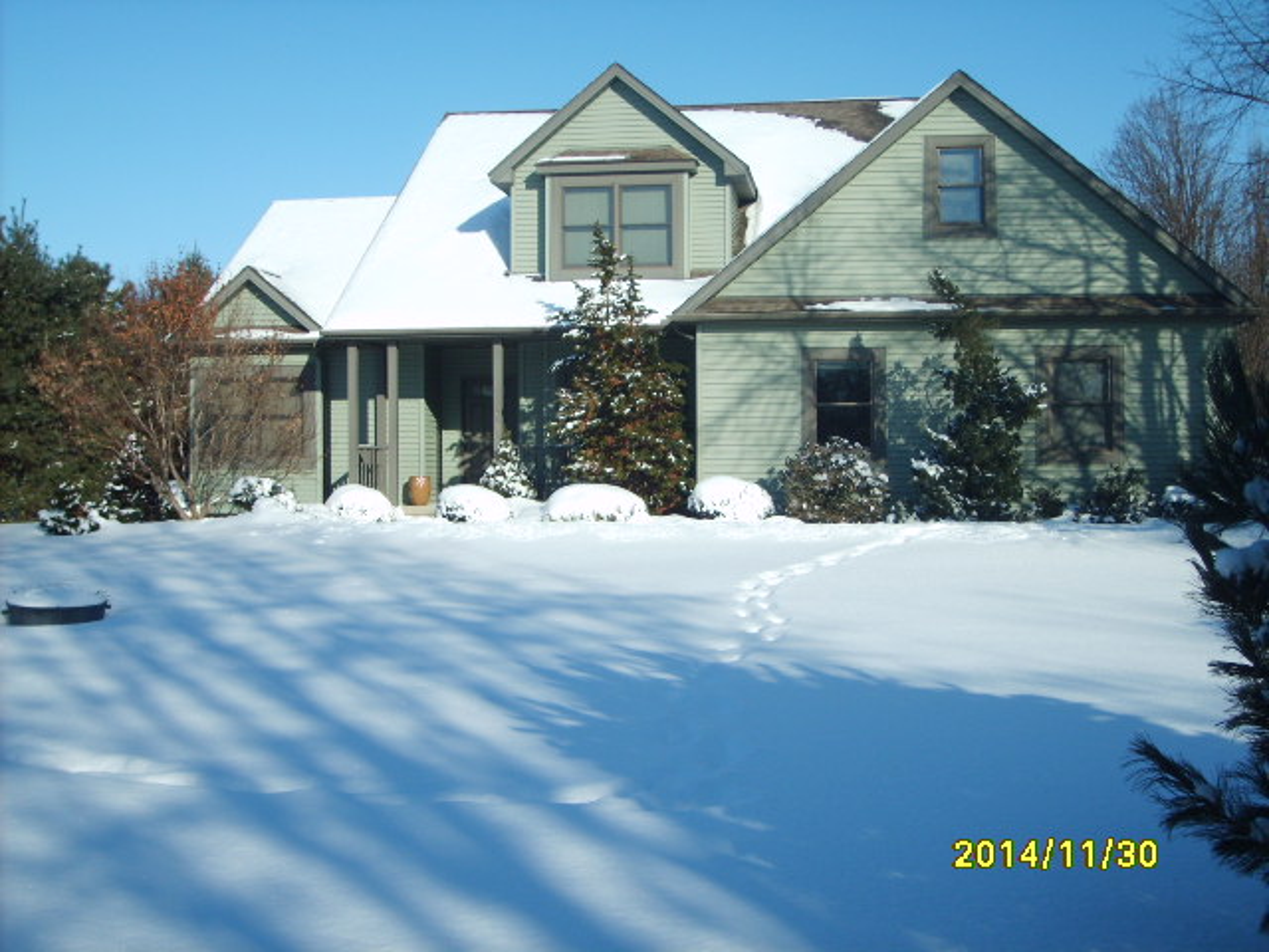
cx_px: 634
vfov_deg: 33.6
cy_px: 476
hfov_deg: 43.9
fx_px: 1576
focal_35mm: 43
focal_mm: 7.2
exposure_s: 1/180
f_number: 7.7
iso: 50
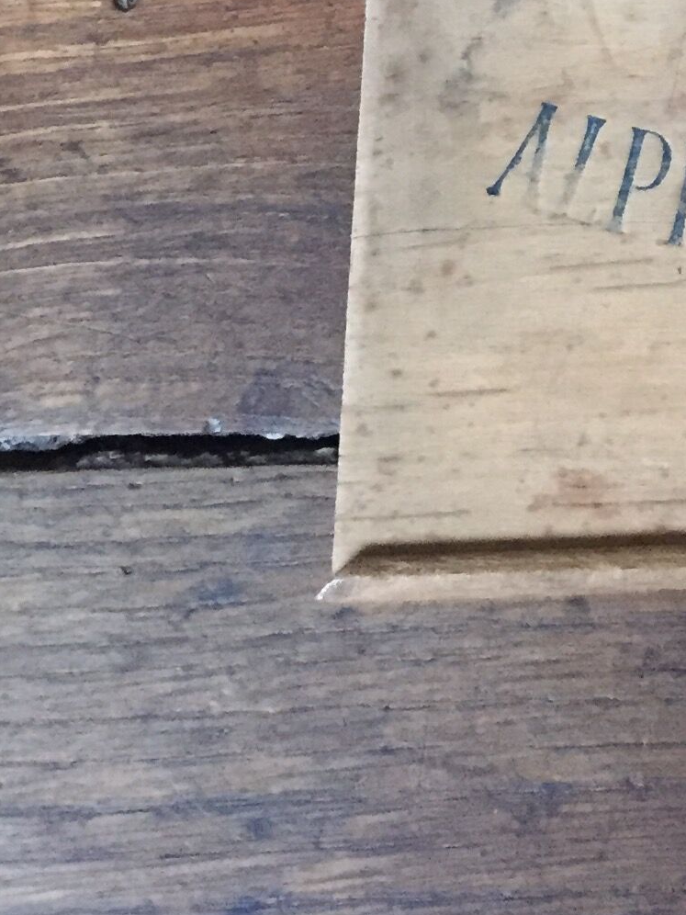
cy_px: -505
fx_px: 2510
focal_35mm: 95
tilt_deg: -73.1
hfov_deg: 14.6
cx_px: 989
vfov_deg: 18.1
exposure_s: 1/17
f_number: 2.2
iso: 320
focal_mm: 4.15
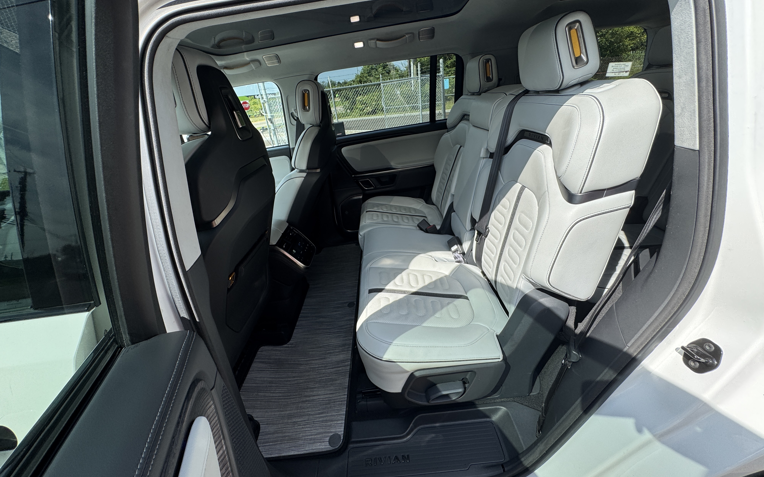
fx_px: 312
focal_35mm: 15
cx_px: 379
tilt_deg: -22.9
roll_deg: +8.0
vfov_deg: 74.7
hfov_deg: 101.5
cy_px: 227
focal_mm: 2.22
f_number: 2.2
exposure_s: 1/552
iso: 40
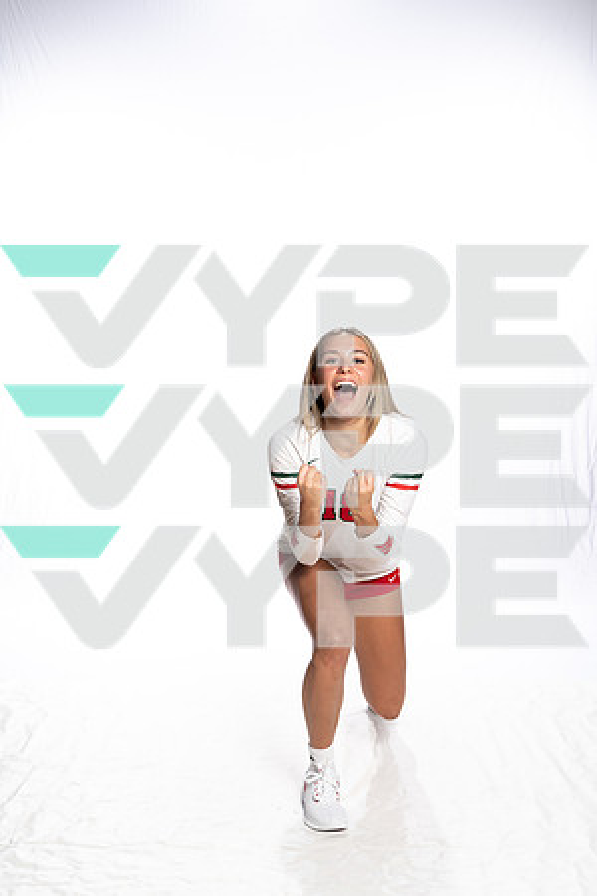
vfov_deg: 39.6
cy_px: 448
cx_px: 298
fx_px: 1244
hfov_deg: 27.0
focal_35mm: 50
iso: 320
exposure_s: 1/250
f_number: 8
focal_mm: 50
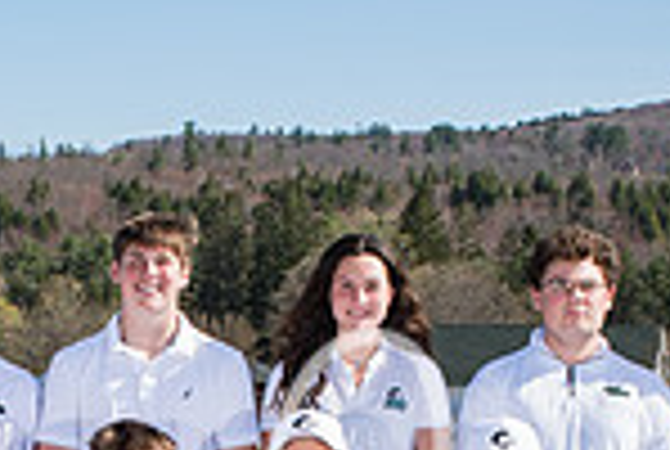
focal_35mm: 140
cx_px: 135
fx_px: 2611
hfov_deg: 14.5
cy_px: 574
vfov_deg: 9.7
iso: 100
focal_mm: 24
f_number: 7.1
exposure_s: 1/200
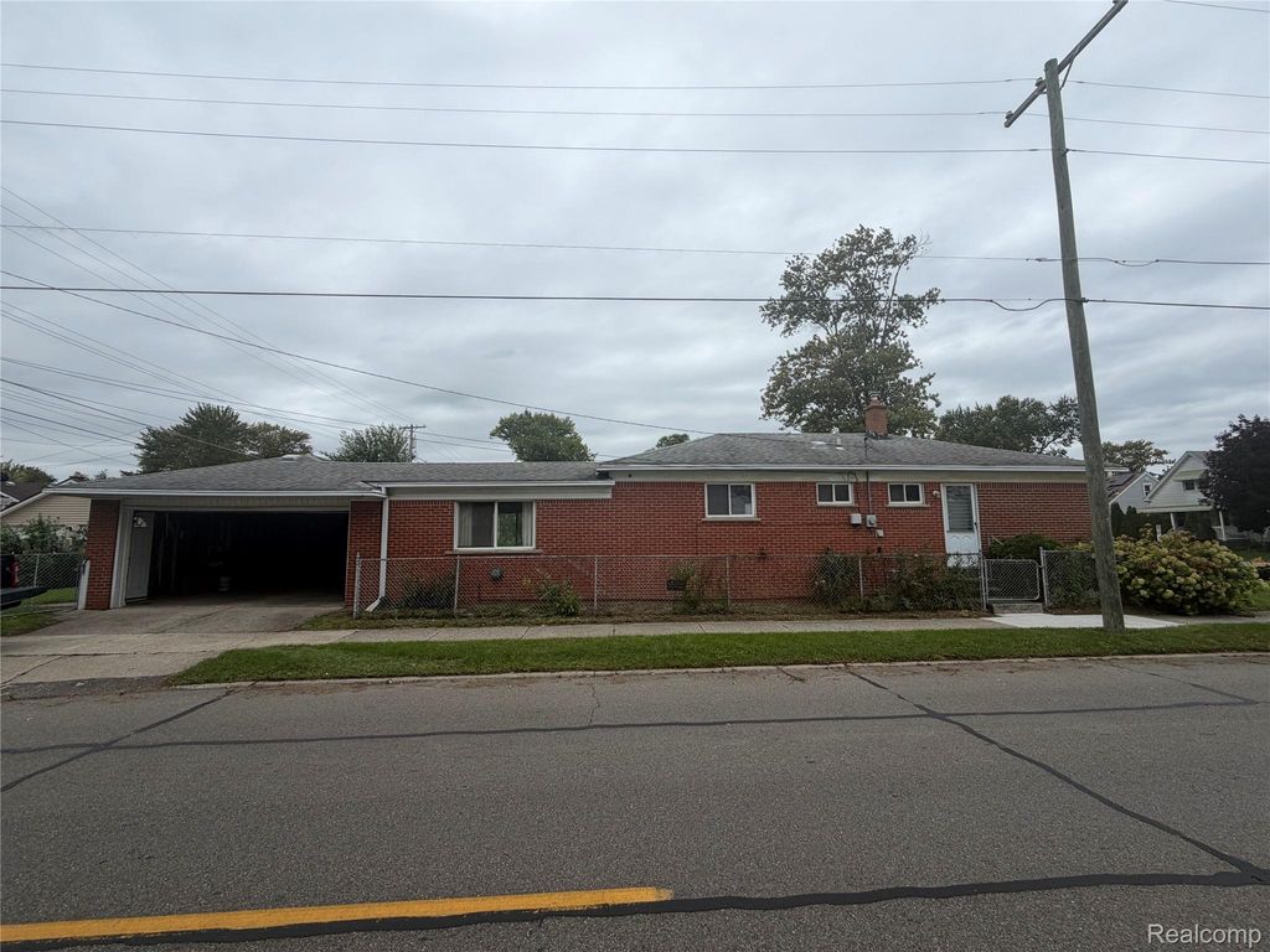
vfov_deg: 85.7
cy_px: 476
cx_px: 635
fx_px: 514
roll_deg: +0.0
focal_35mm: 14
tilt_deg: +6.9
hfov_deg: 102.1
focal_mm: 2.22
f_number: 2.2
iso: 20
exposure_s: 1/820
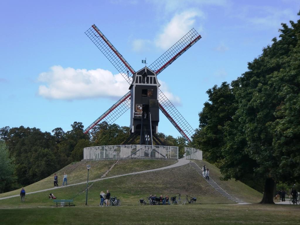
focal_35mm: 79
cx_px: 150
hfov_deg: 24.7
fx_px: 685
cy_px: 112
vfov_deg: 18.7
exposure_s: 1/500
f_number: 4.7
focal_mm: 14.1
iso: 80
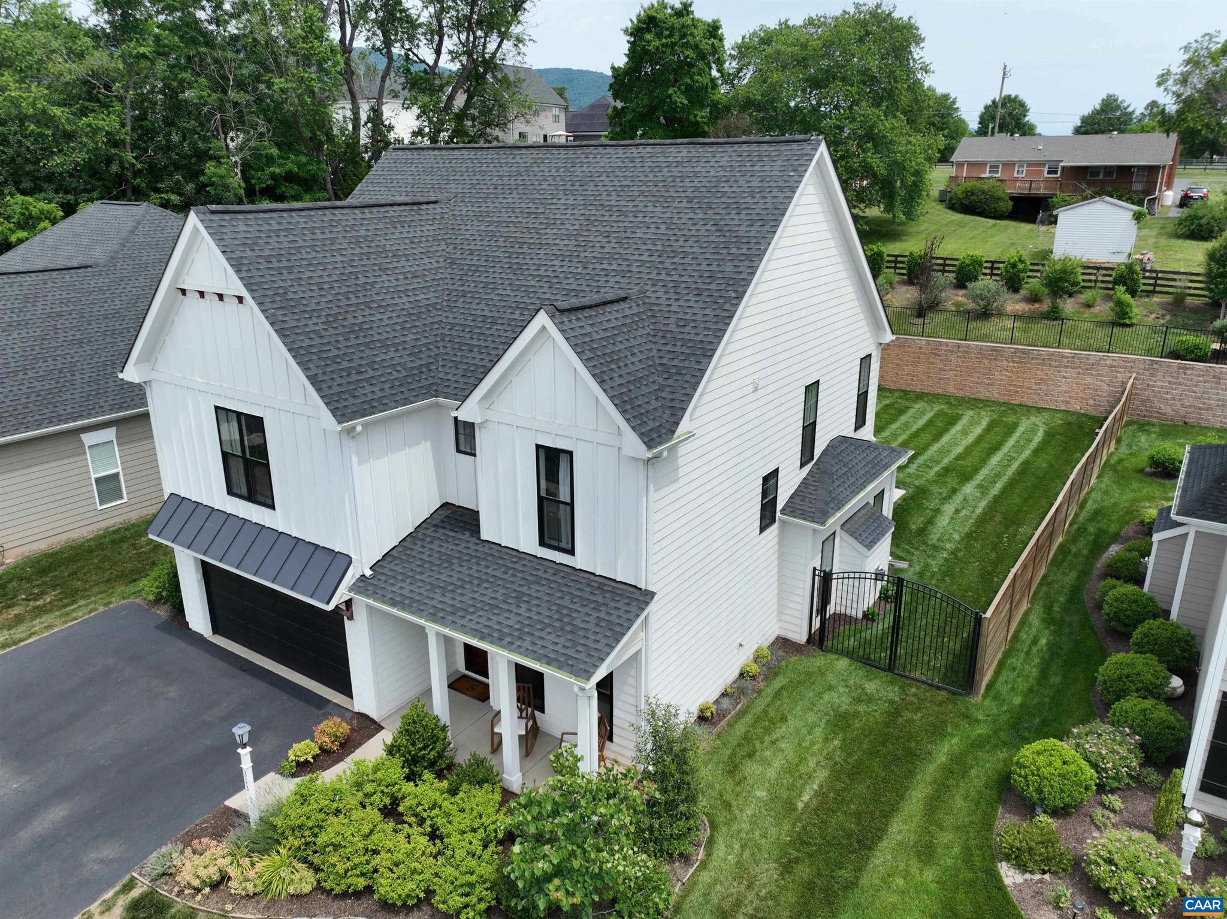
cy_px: 460
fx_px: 850
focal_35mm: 24
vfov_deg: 56.8
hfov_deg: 71.6
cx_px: 614
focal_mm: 12.29
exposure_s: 1/1600
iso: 130
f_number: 2.8
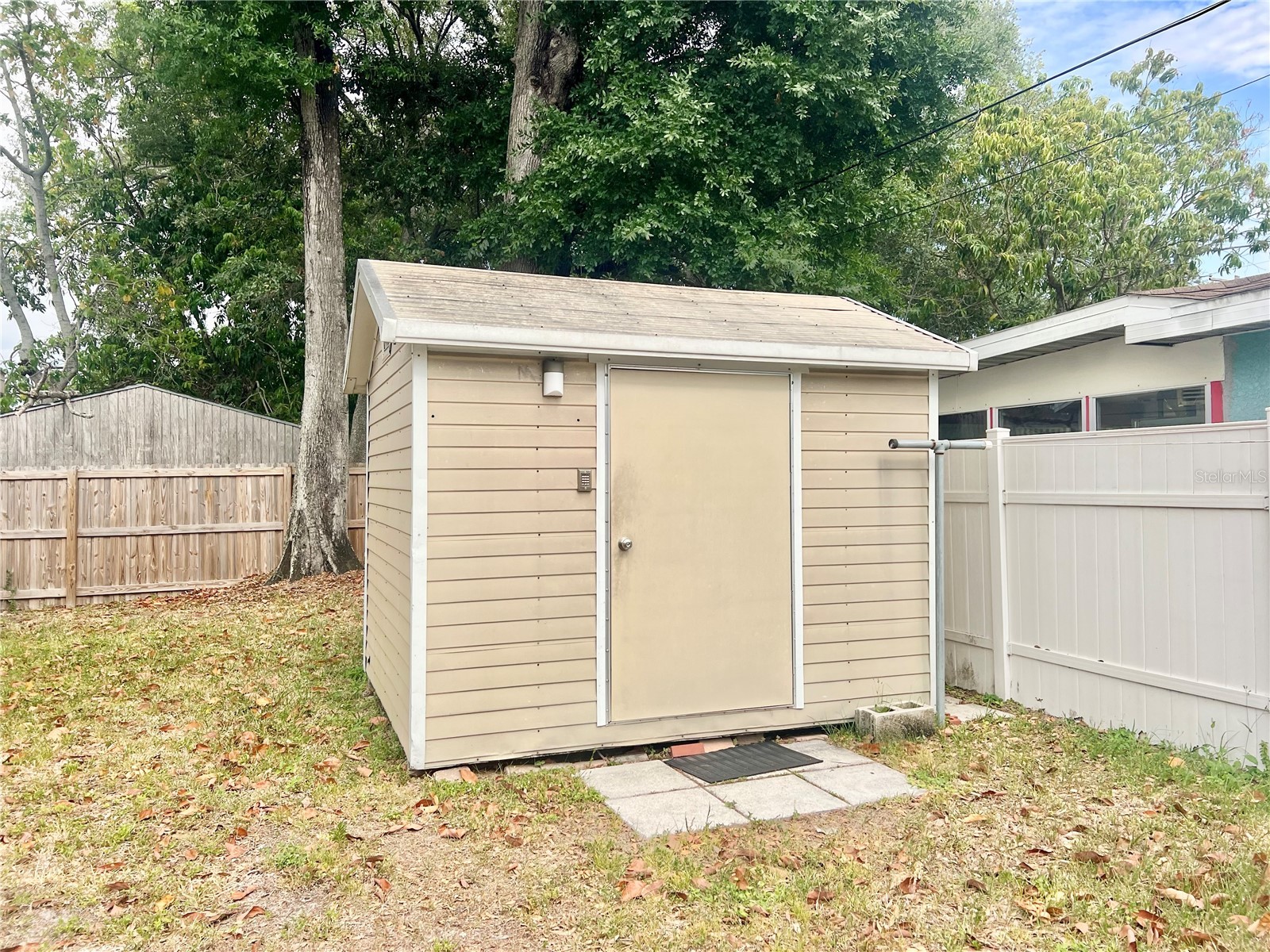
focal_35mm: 26
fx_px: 954
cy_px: 476
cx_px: 635
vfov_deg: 53.1
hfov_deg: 67.3
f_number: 1.5
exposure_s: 1/2457
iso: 50
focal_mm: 5.7
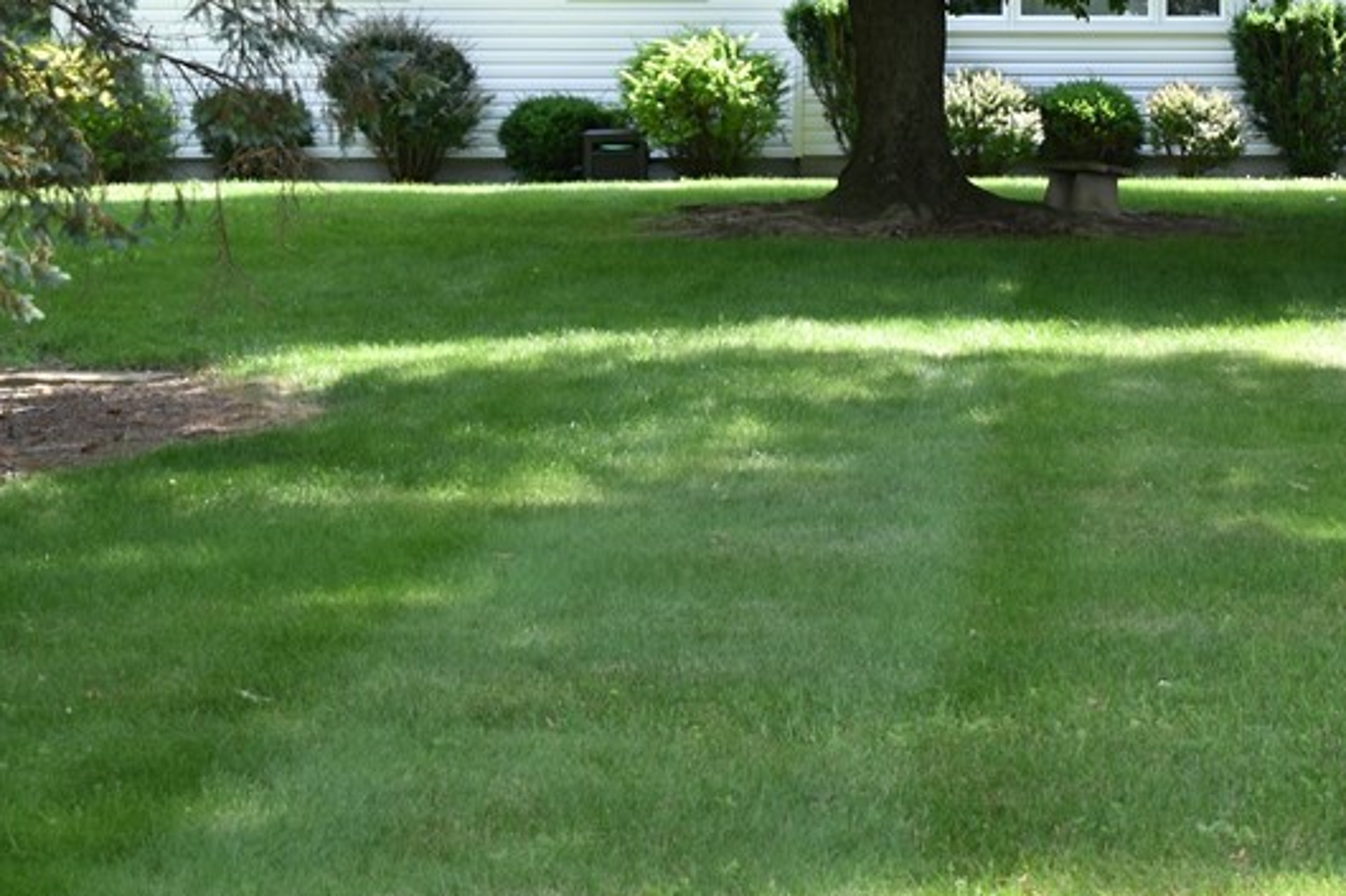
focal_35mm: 123
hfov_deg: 16.4
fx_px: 4597
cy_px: 46
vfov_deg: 11.1
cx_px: 1257
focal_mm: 40
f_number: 4.8
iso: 100
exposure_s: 1/60
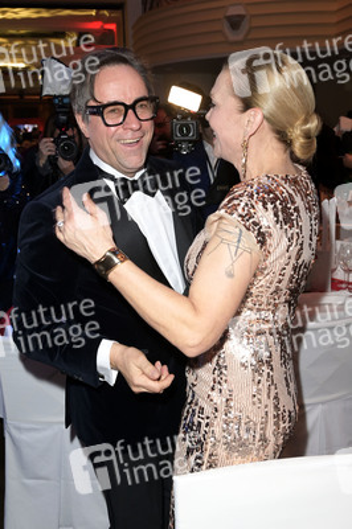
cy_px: 264
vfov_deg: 55.8
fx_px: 499
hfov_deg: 38.8
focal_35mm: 34
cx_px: 176
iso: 2000
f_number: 5
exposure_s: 1/100
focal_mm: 34
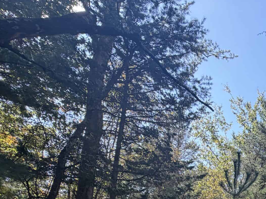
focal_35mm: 34
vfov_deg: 33.8
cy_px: 240
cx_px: 299
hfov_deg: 41.6
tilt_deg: +0.1
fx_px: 261
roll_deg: -2.9
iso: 50
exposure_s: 1/219
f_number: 2.2
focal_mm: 2.22
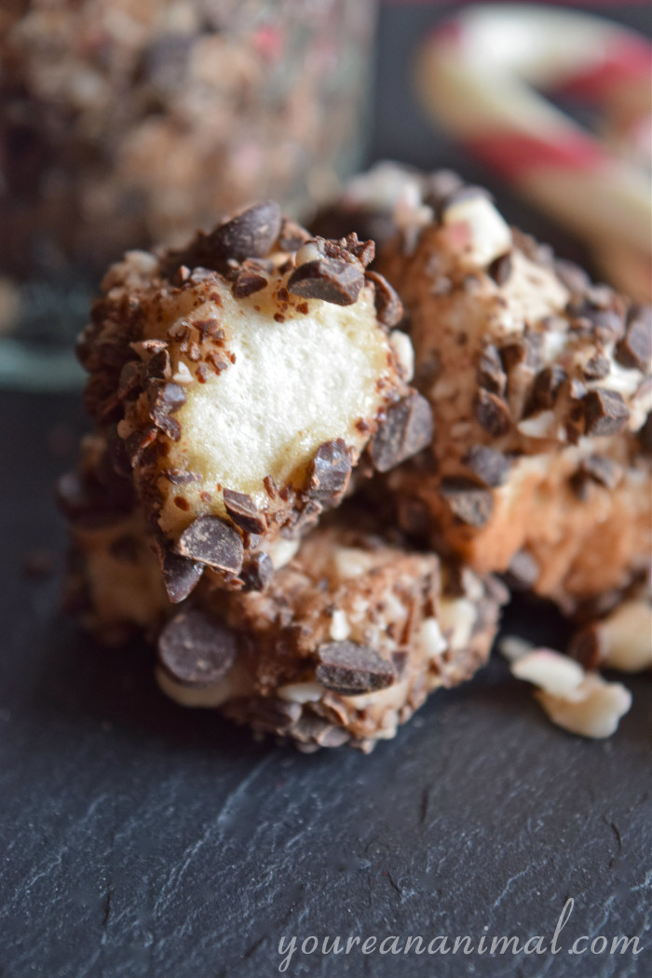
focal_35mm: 82
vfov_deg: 24.6
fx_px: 2241
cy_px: 489
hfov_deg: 16.6
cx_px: 326
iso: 800
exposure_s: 1/60
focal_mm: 55
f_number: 5.6
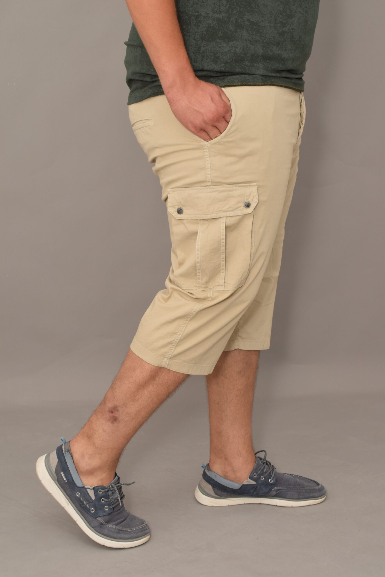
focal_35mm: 60
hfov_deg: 22.6
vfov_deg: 33.4
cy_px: 288
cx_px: 192
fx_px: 962
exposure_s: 1/125
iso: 400
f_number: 9
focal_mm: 40
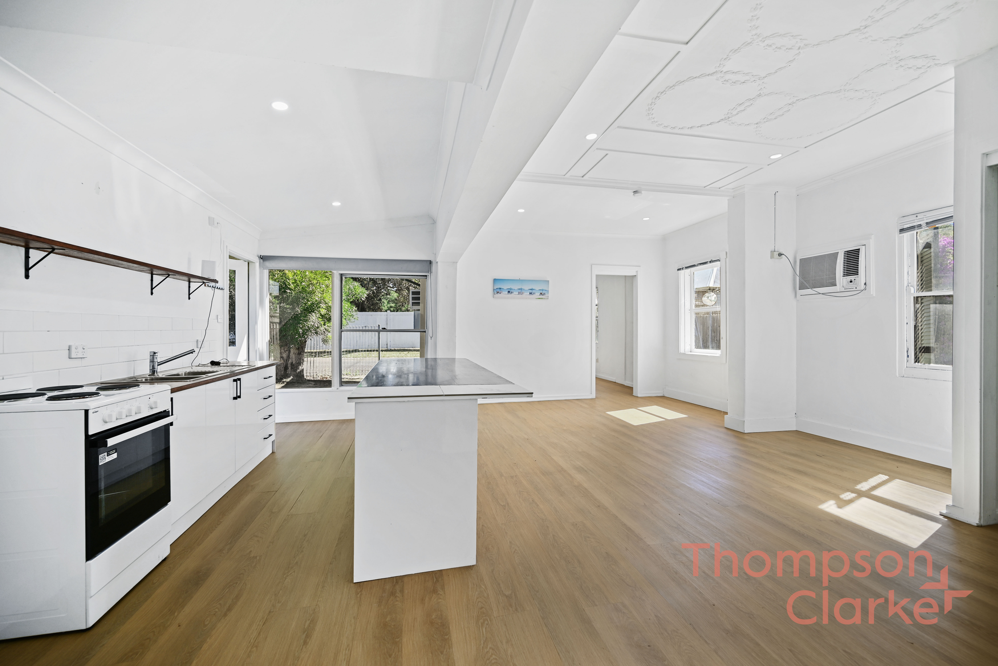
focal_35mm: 14
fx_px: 388
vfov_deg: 81.3
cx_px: 499
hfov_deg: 104.2
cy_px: 333
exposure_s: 1/40
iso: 100
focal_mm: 14
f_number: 4
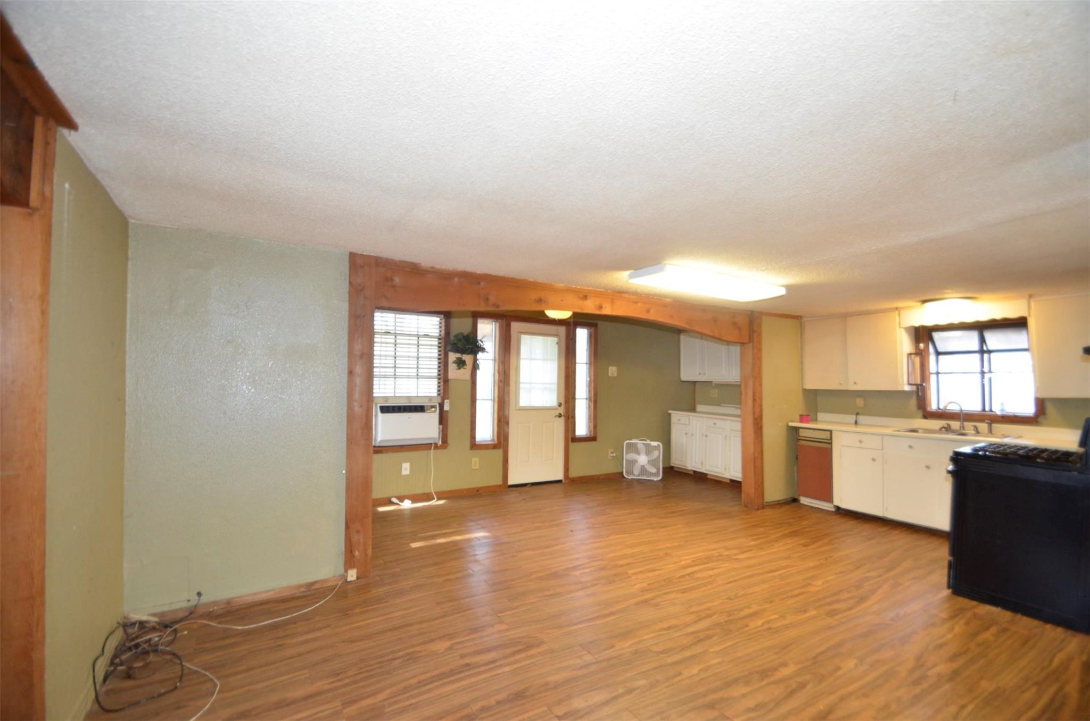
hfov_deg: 100.5
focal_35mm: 15
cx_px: 545
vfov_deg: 77.1
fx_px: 453
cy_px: 360
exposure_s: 1/60
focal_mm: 10
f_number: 4
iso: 800
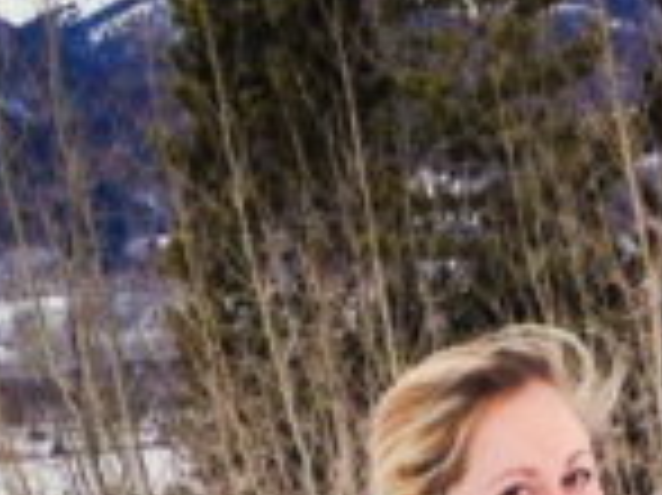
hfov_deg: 10.7
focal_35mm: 182
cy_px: 1037
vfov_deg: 7.8
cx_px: 748
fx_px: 3478
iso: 50
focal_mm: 4.12
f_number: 2.4
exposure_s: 1/526
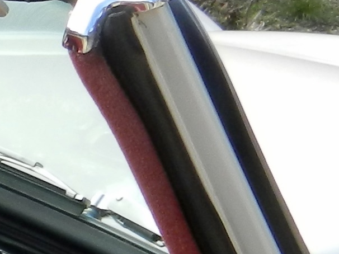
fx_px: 2134
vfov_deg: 6.7
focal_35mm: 218
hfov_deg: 8.1
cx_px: -590
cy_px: 431
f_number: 3.8
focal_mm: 5.9
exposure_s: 1/320
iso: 160
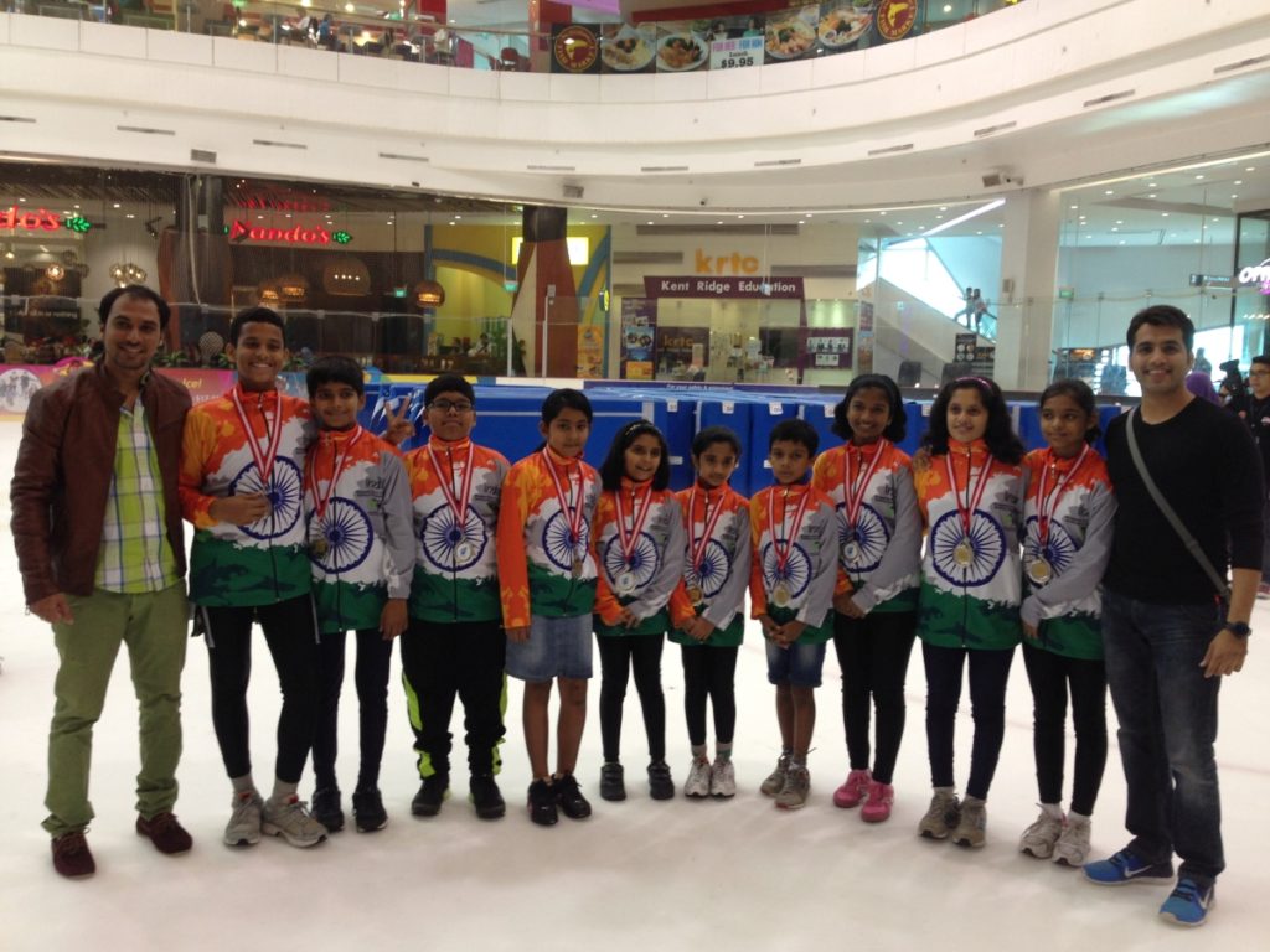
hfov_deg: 55.4
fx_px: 1211
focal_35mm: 33
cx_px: 635
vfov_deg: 42.9
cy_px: 476
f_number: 2.4
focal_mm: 4.12
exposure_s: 1/20
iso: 80
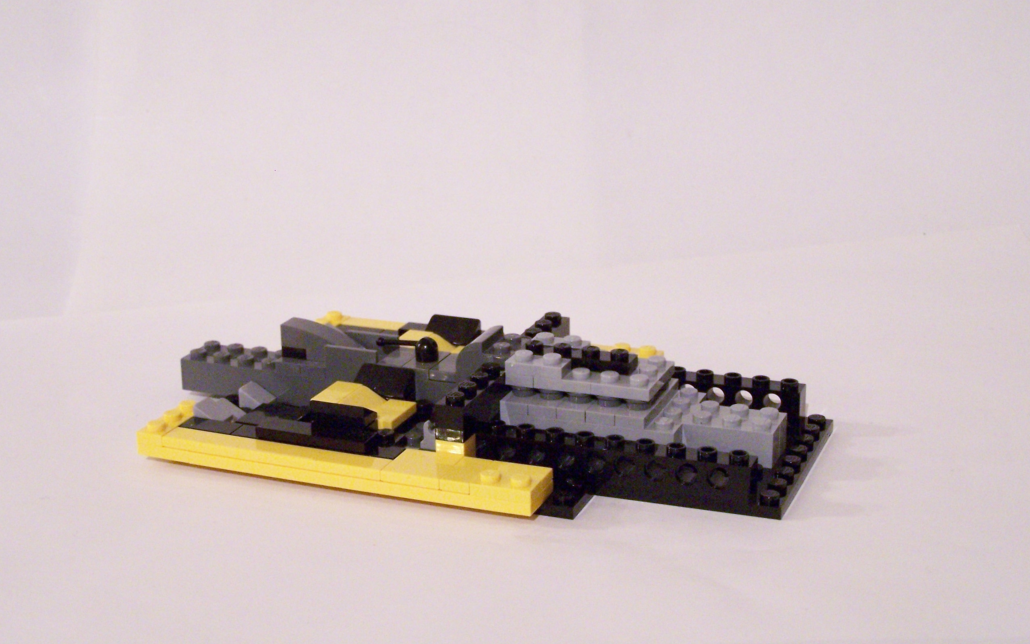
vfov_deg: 20.6
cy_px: 309
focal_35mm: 63
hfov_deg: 32.5
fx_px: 1768
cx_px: 513
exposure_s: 1/8
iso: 400
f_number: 3.1
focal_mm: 9.8
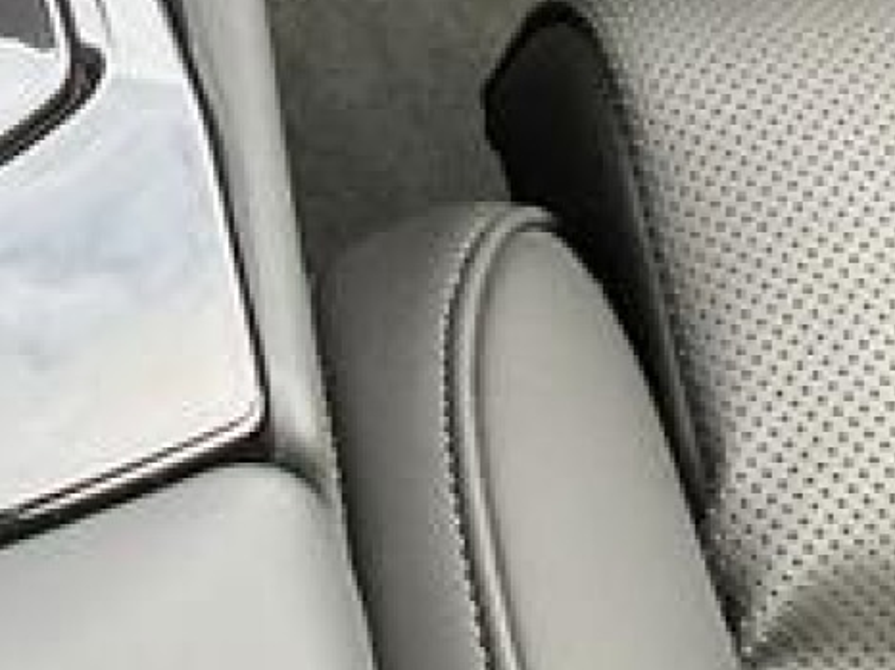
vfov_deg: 8.6
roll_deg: -2.0
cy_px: -259
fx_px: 4393
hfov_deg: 11.1
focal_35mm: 170
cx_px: -514
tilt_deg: -44.8
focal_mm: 3
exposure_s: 1/60
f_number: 1.8
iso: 40
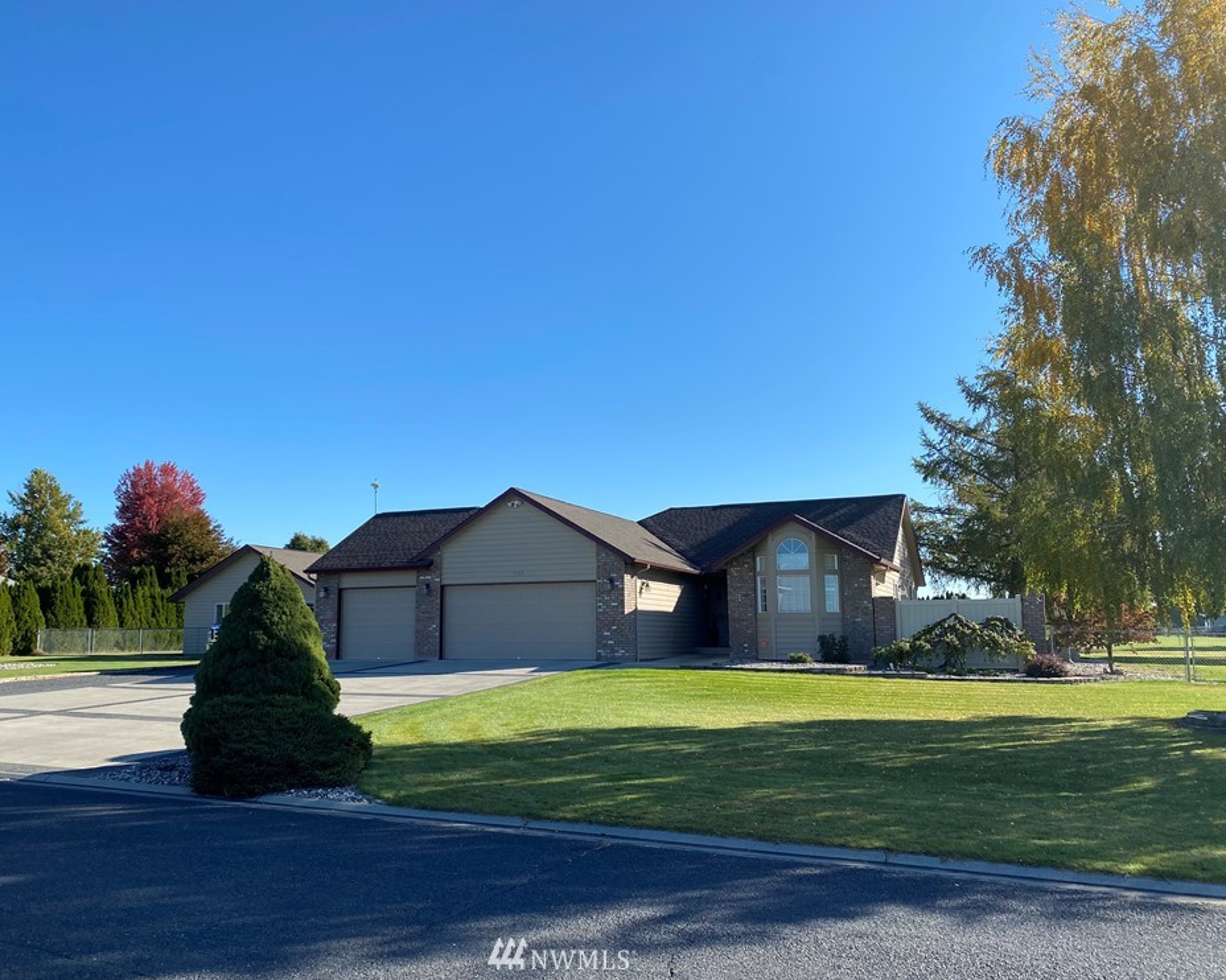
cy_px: 497
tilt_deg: +5.9
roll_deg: -0.6
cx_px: 561
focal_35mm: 28
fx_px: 1016
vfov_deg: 51.5
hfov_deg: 62.1
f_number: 1.8
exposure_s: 1/2358
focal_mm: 4.25
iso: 32
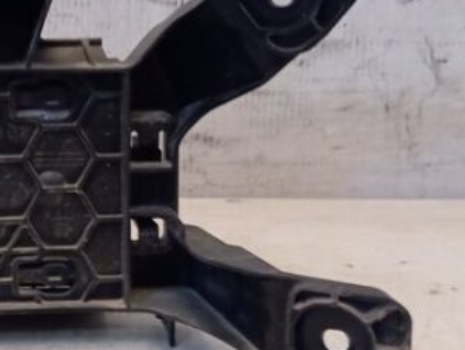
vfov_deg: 22.6
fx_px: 874
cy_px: 144
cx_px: 48
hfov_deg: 28.7
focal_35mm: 65
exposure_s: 1/33.3
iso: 903
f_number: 1.8
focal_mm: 4.22
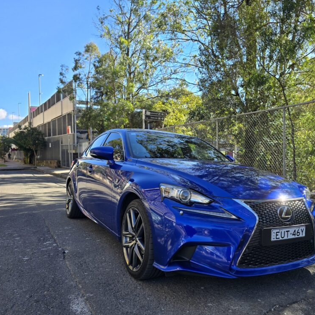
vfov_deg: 57.3
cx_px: 193
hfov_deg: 56.7
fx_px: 288
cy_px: 155
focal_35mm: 28
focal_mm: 6.3
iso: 12
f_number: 1.7
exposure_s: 1/301
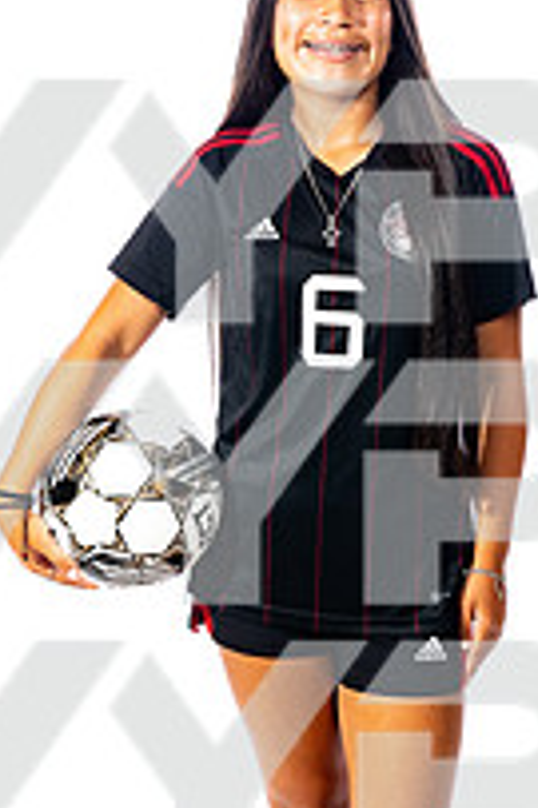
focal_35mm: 102
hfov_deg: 13.4
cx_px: 319
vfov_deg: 20.0
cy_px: 486
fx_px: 2290
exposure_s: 1/250
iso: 800
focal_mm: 46
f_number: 8
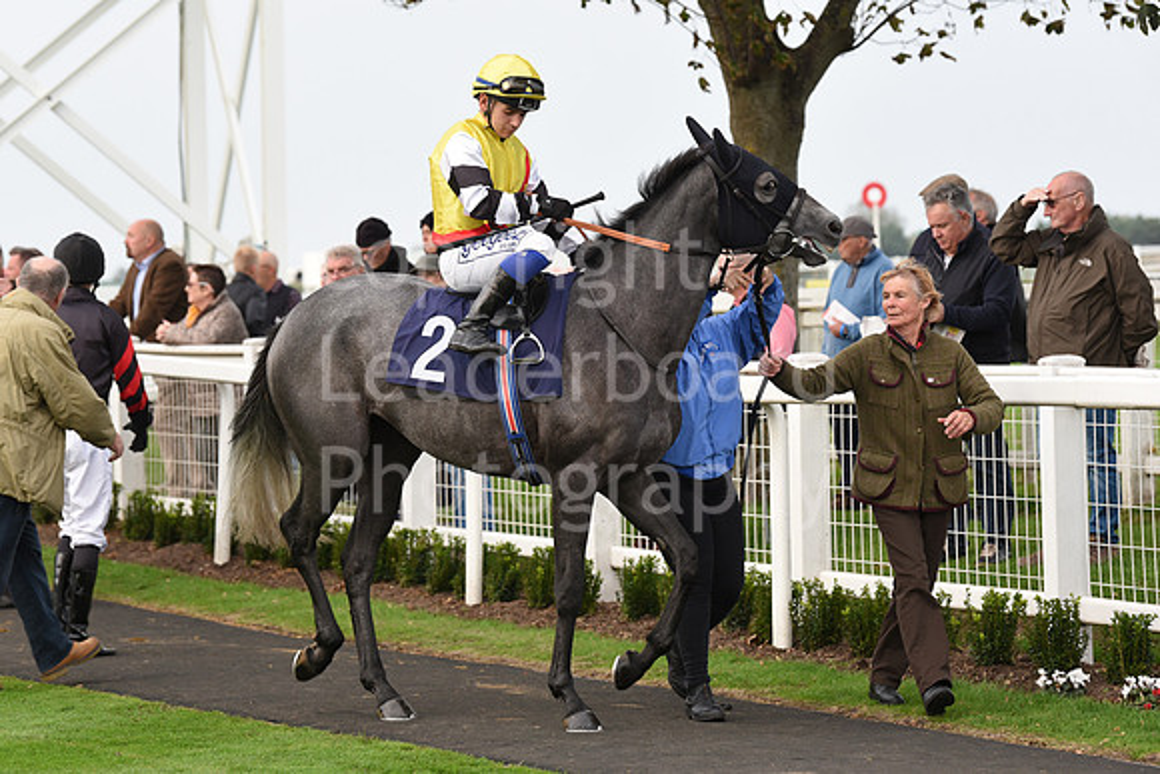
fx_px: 4673
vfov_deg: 9.5
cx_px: 580
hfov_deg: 14.2
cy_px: 387
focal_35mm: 145
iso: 1000
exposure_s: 1/400
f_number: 5.6
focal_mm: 145
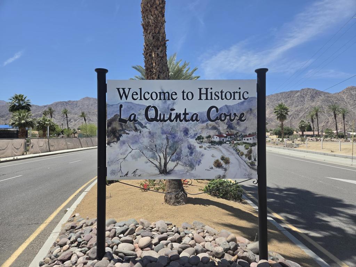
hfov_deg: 73.9
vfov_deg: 58.9
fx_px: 237
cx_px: 178
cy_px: 134
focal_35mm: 23
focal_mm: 5.4
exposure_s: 1/4661
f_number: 1.8
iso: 80
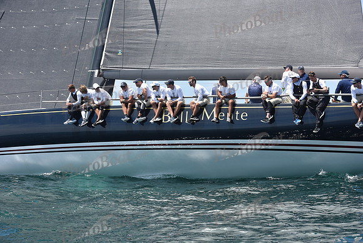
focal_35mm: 70
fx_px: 706
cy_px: 122
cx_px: 182
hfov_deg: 28.8
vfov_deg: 19.5
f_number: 7.1
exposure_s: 1/800
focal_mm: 70
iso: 250
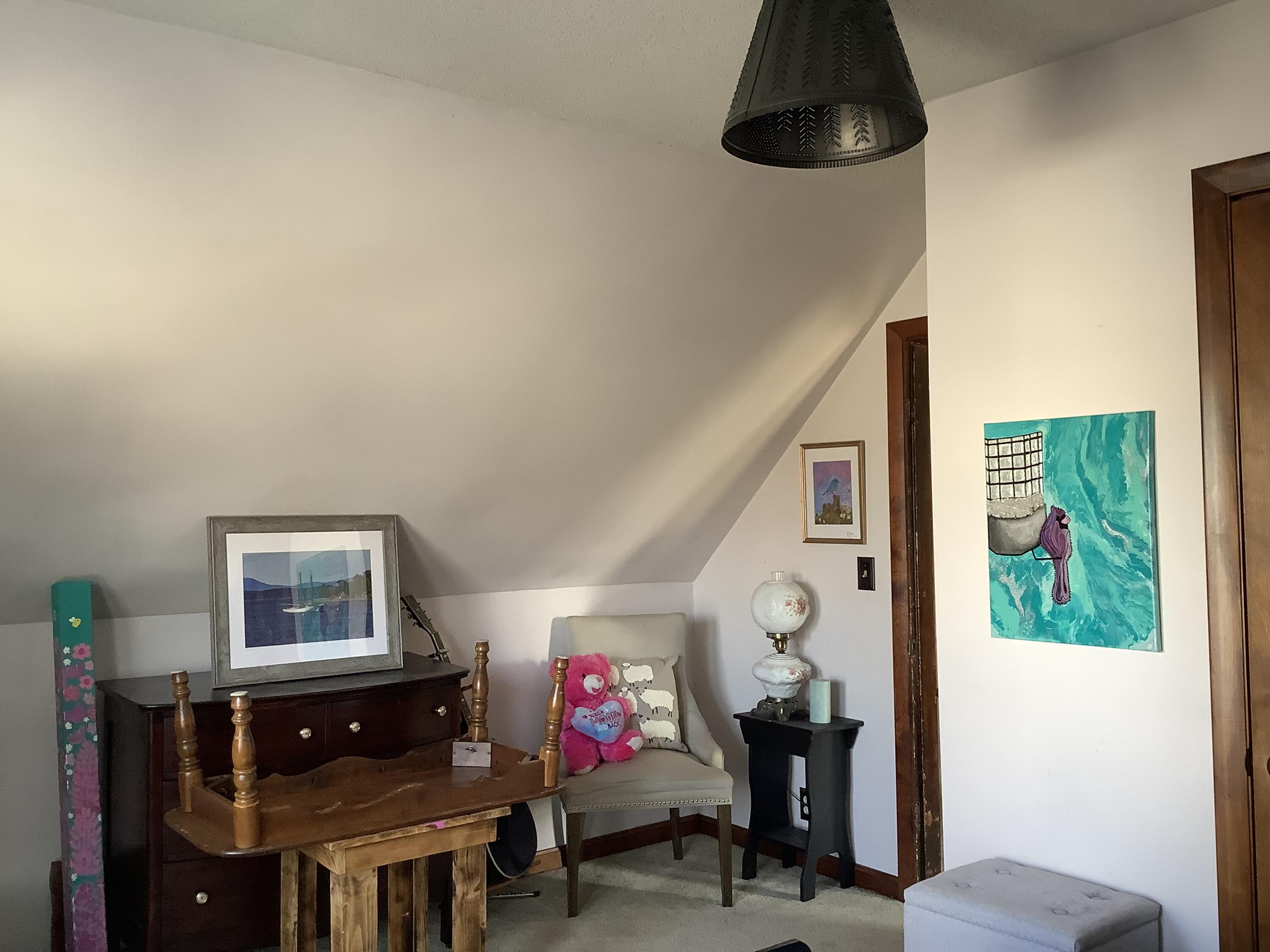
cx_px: 635
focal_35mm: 31
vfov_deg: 45.4
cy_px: 476
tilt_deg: +1.2
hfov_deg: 58.4
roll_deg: -0.2
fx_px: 1137
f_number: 2.4
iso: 125
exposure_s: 1/60
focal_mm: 3.3
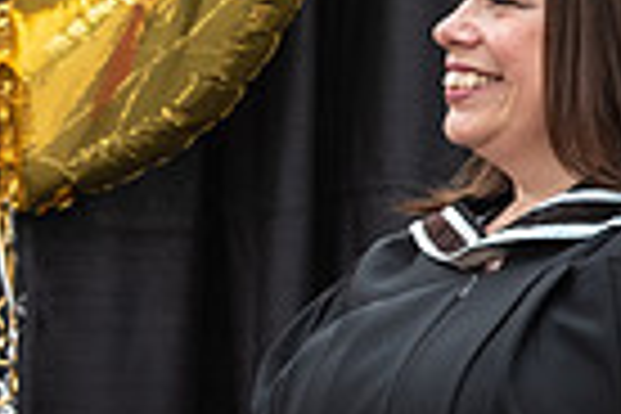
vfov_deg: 3.5
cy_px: 649
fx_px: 6796
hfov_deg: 5.0
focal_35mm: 394
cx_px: -1303
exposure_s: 1/320
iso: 500
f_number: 5
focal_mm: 52
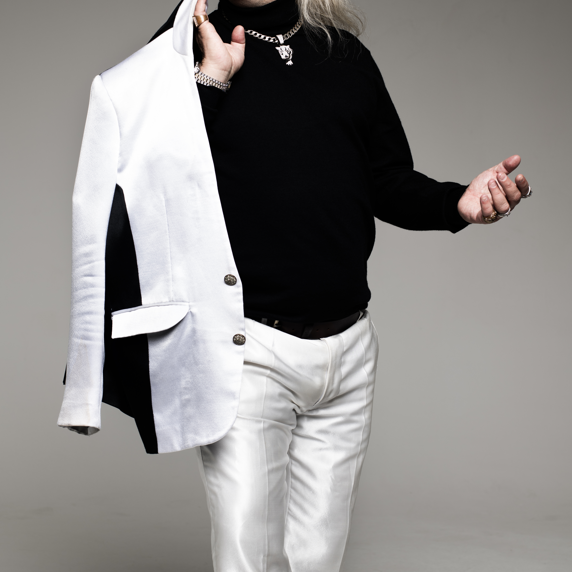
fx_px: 1196
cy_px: 194
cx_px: 287
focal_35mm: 64
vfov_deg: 26.7
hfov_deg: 26.9
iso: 40
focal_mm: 50
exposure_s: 1/250
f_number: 7.1
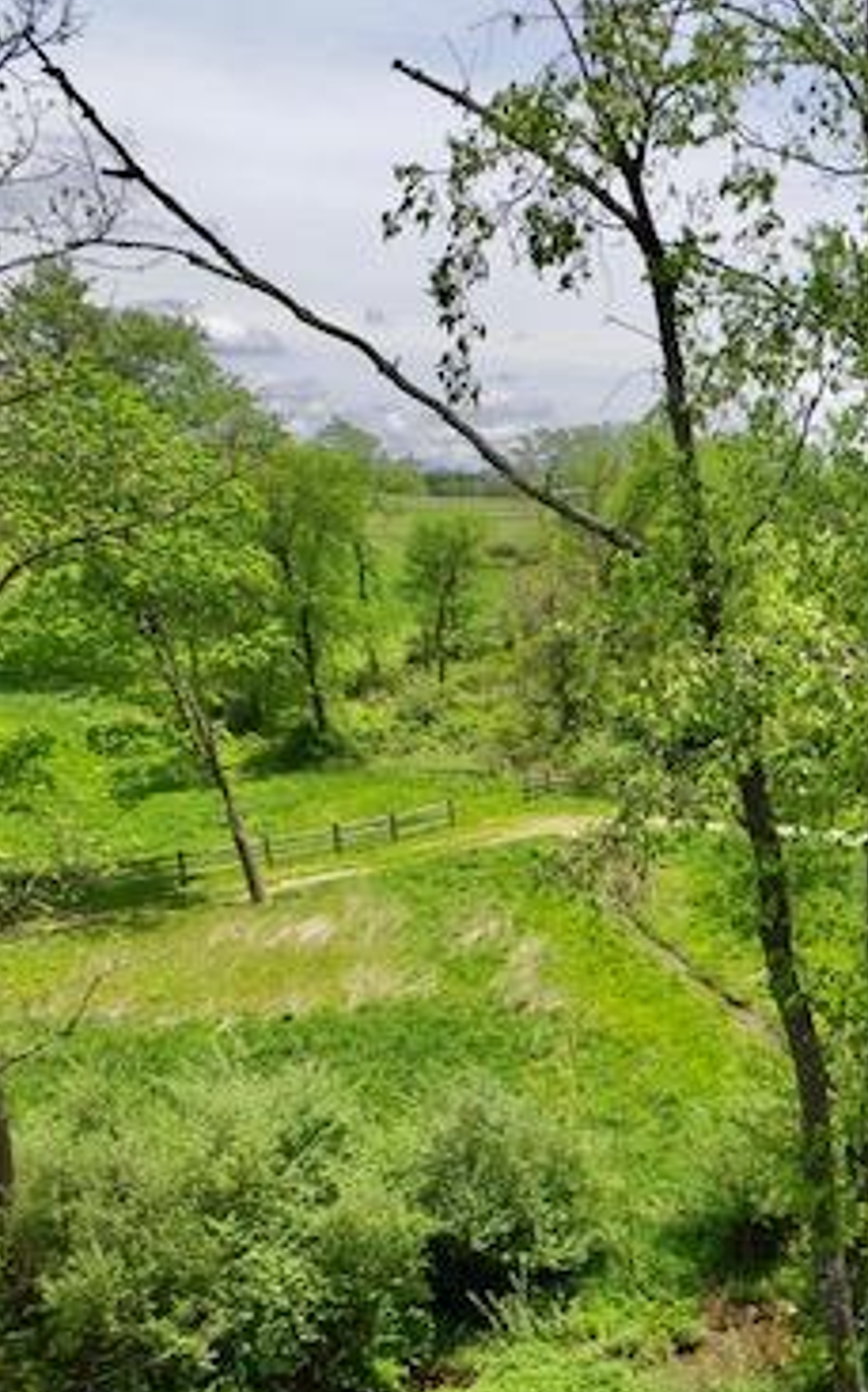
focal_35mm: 37
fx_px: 1402
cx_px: 1084
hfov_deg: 29.0
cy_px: 876
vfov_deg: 52.2
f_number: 2.8
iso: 100
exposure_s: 1/935
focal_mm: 3.61
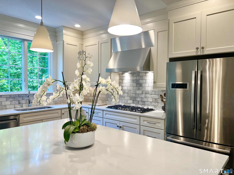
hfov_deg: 67.3
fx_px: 176
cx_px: 117
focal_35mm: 26
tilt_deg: -1.5
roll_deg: -0.4
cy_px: 88
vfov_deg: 53.1
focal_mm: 5.7
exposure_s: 1/120
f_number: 1.5
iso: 64
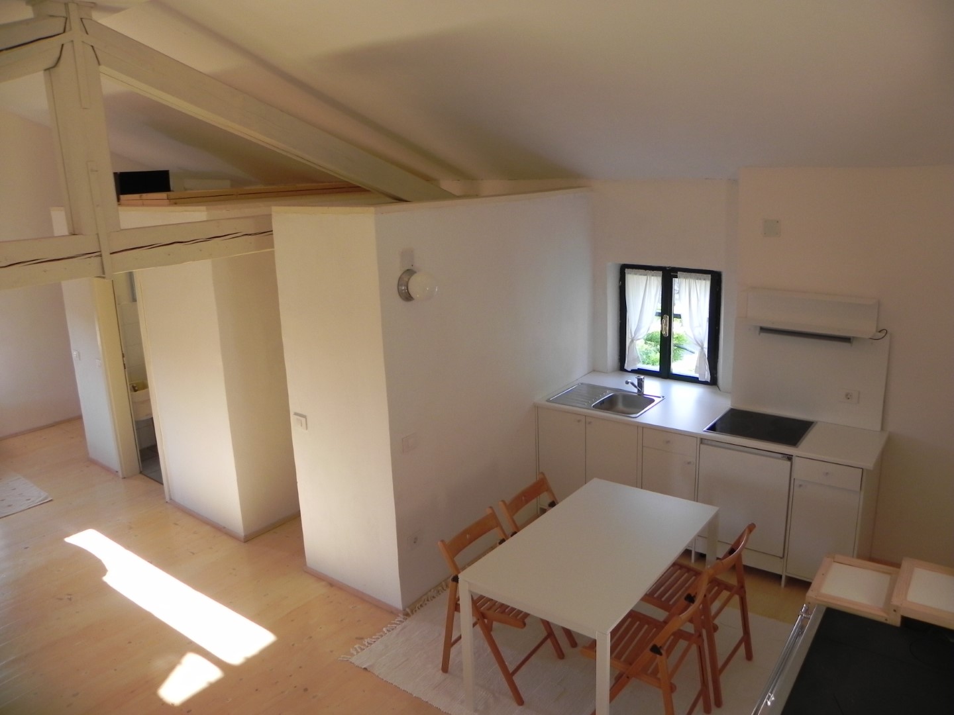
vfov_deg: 53.1
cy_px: 358
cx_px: 477
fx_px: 717
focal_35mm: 26
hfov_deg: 67.3
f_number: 2.8
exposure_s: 1/53.7
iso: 160
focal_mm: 4.6
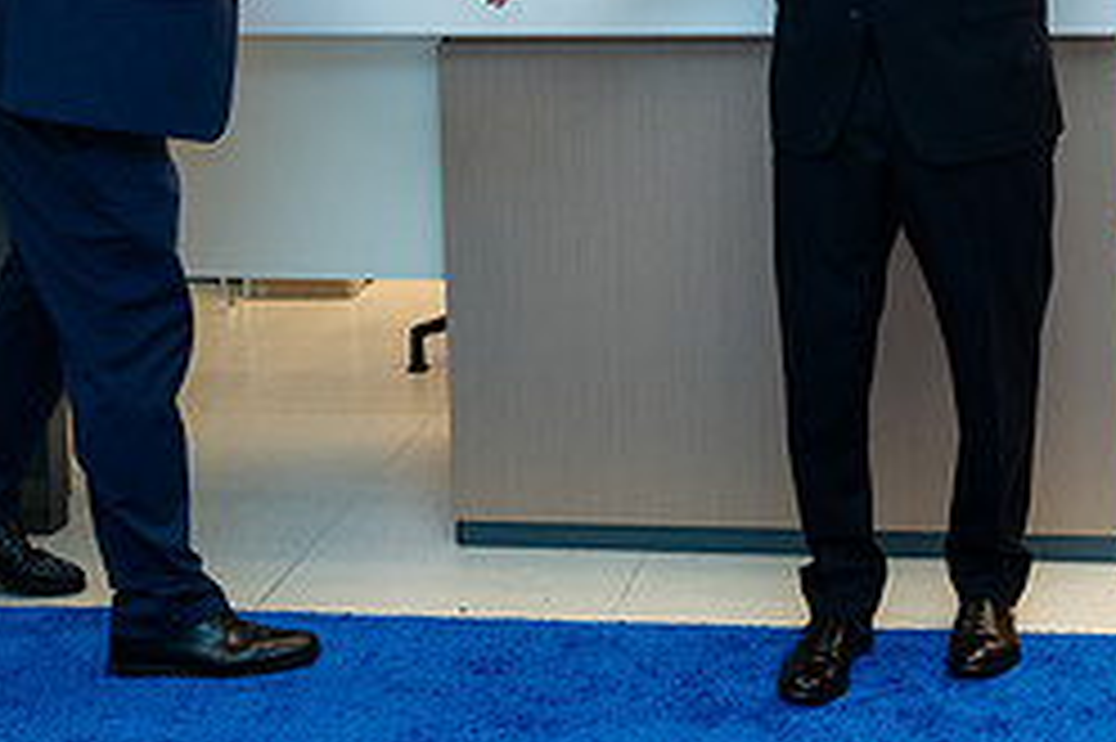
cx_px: 750
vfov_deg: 15.9
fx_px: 2571
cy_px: -89
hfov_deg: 24.4
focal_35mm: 83
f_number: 3.5
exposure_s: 1/200
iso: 500
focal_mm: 32.5
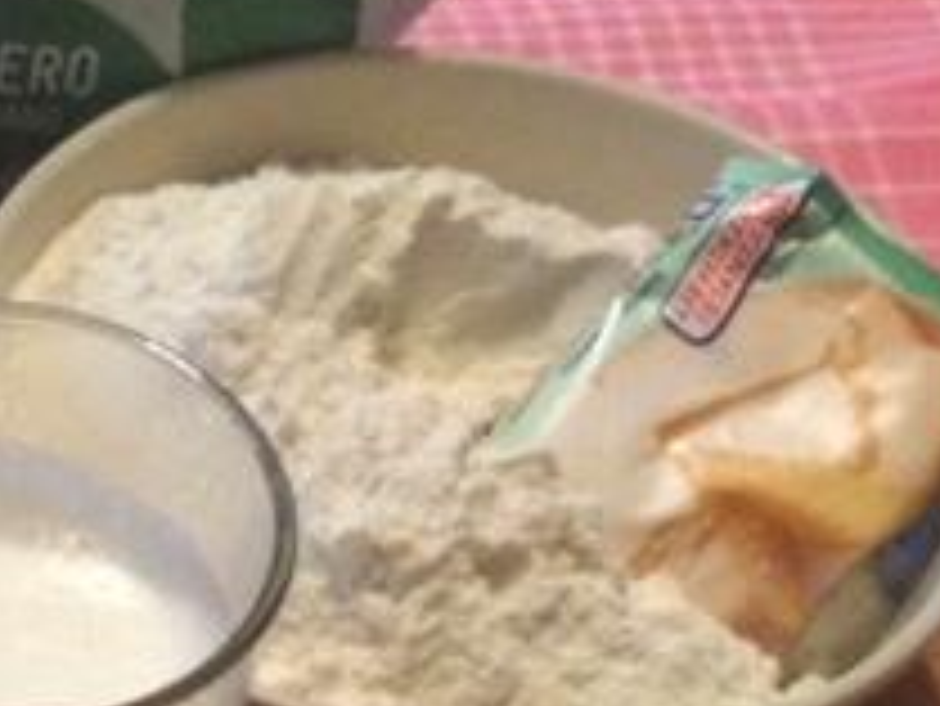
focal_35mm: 95
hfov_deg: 18.5
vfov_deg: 14.7
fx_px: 2581
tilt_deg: -58.6
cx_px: -441
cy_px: 1012
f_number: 2.4
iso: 400
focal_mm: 3.3
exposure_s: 1/17
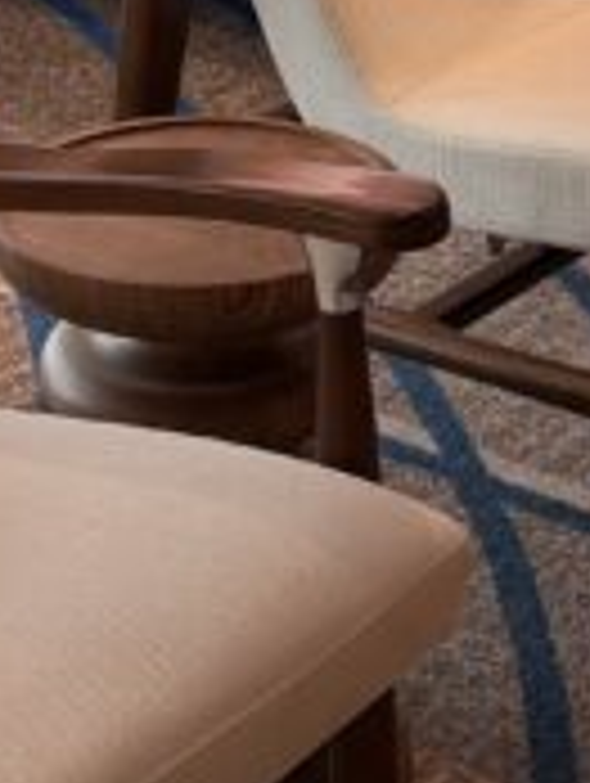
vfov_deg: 13.5
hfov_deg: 10.5
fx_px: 3196
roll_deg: +1.4
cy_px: -189
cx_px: 248
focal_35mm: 141
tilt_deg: -17.0
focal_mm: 6.76
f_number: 1.78
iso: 100
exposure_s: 1/123
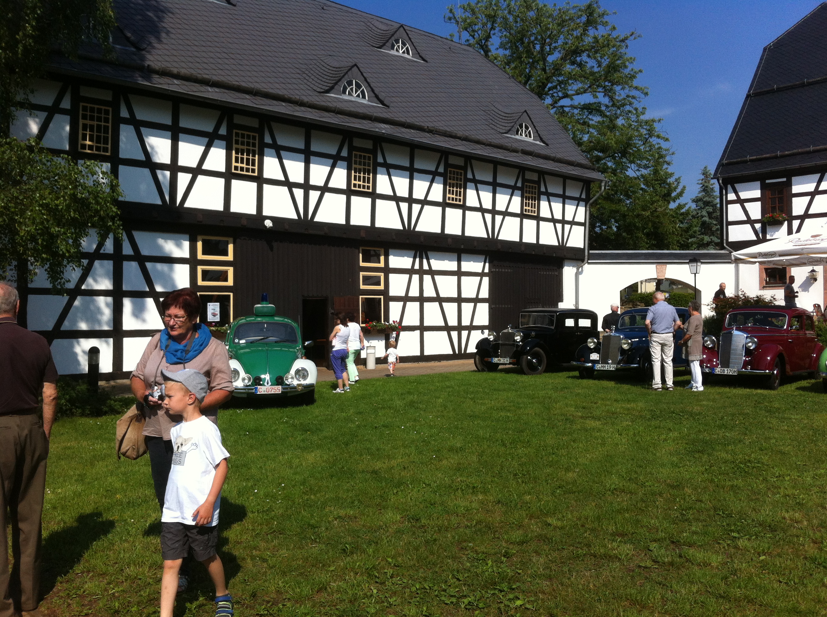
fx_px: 835
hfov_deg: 52.7
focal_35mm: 35
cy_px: 308
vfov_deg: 40.6
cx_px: 414
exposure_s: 1/1588
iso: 80
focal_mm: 3.85
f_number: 2.8
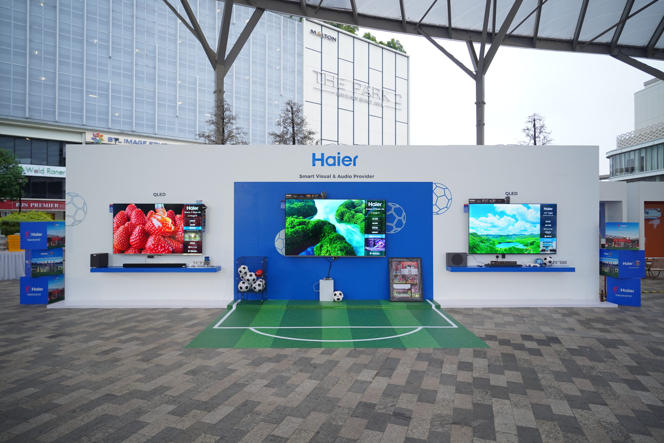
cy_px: 222
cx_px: 332
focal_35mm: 22
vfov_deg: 57.2
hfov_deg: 78.6
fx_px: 406
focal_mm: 22
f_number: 2.8
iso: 640
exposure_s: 1/160
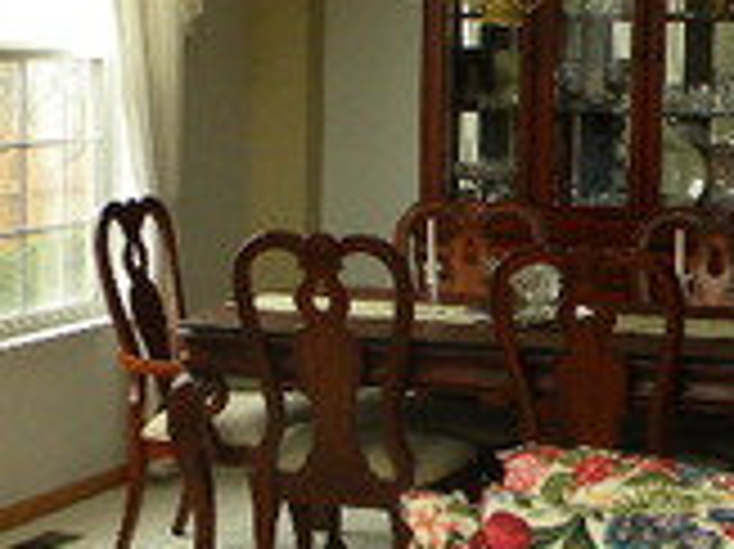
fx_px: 2331
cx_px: 144
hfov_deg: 17.7
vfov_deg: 13.4
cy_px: 306
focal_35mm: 110
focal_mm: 5
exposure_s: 1/57.4
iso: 181
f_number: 3.5
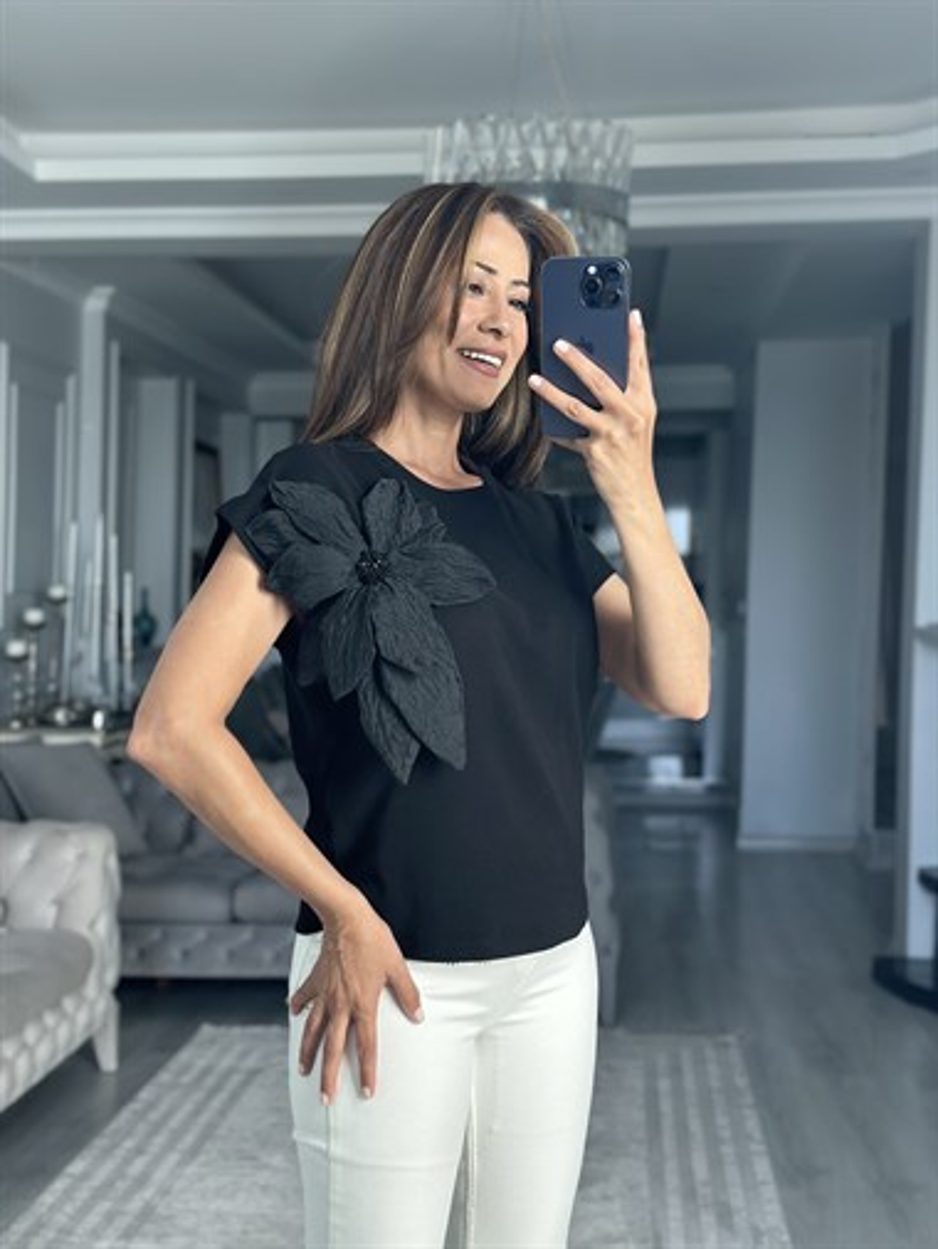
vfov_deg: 39.6
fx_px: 1733
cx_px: 469
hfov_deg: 30.3
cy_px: 624
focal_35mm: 48
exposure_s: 1/150
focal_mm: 6.86
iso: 125
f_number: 1.78
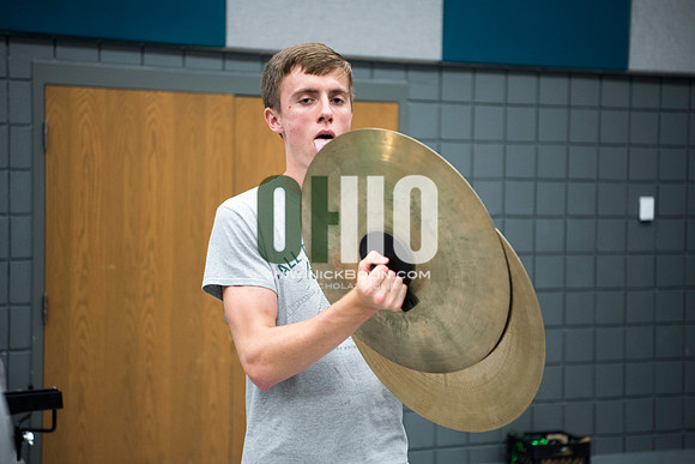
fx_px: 1352
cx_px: 348
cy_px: 232
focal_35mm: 70
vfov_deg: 19.5
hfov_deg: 28.8
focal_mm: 70
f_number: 2.8
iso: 1250
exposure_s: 1/160
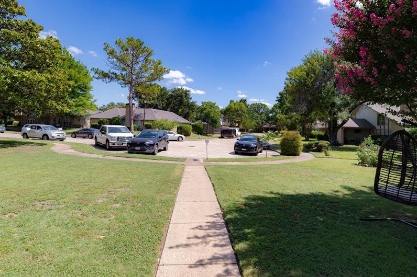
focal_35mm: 18
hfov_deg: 90.0
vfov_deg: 67.1
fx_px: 208
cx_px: 206
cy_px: 157
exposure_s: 1/400
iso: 125
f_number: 5
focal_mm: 14
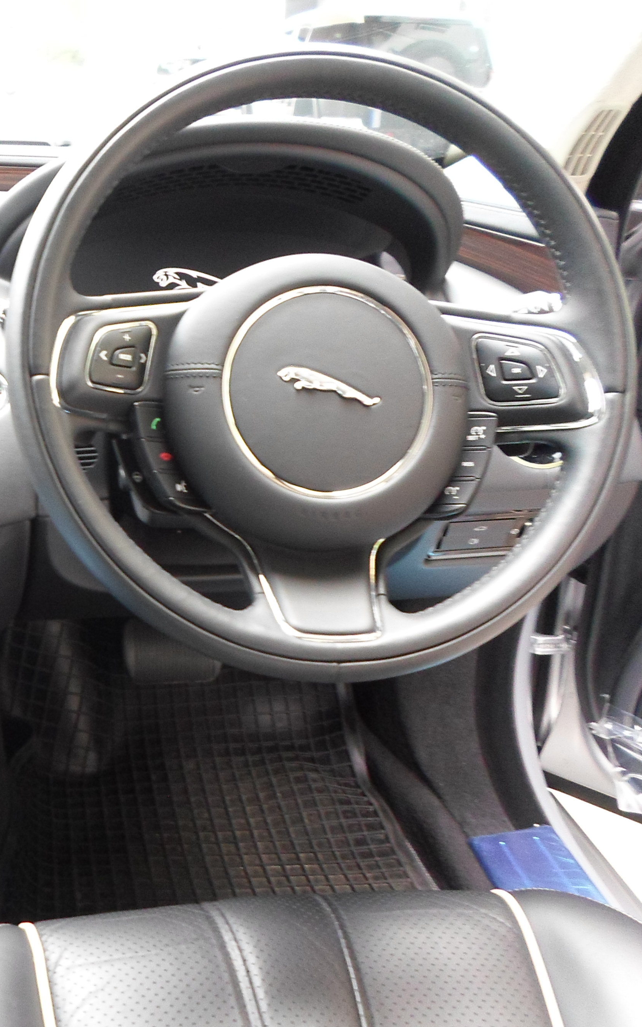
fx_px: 1008
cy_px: 507
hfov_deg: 33.7
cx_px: 78
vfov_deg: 54.0
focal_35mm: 36
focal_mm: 4.5
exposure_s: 1/30
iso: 120
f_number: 2.5
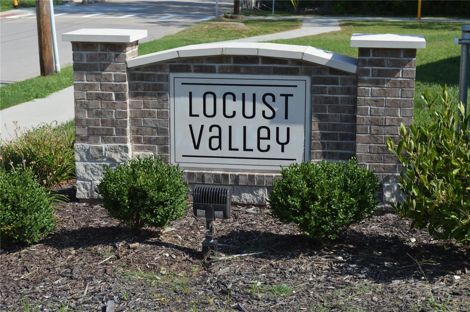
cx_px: 235
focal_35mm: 72
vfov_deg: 18.9
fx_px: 939
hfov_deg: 28.1
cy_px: 156
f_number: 8
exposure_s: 1/250
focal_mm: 48
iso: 100
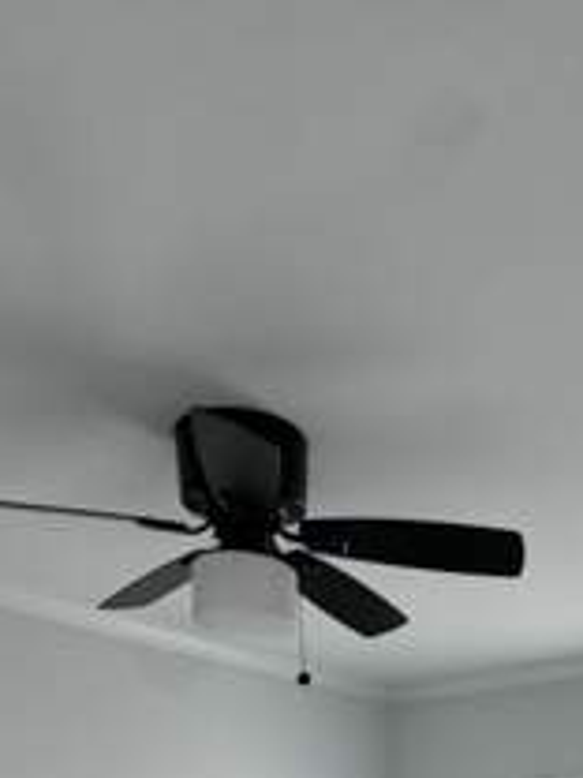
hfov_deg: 32.6
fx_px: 966
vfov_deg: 30.2
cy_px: 1103
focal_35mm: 43
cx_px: 475
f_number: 2.2
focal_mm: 2.22
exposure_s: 1/99
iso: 125
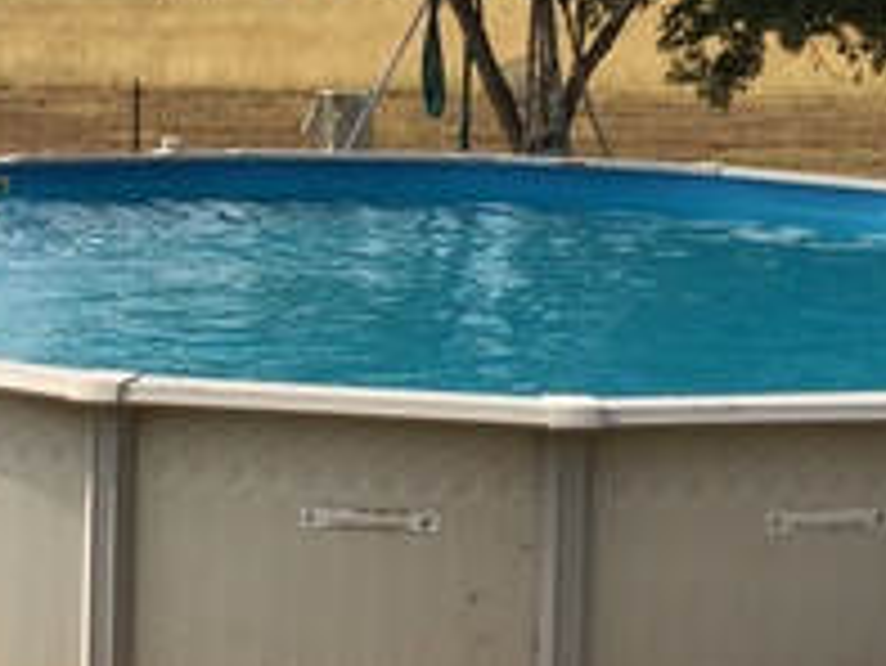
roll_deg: -0.3
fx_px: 2407
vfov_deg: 15.7
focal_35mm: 94
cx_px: 297
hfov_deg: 20.8
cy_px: 148
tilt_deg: -6.0
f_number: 2.2
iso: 32
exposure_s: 1/3165
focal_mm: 4.15
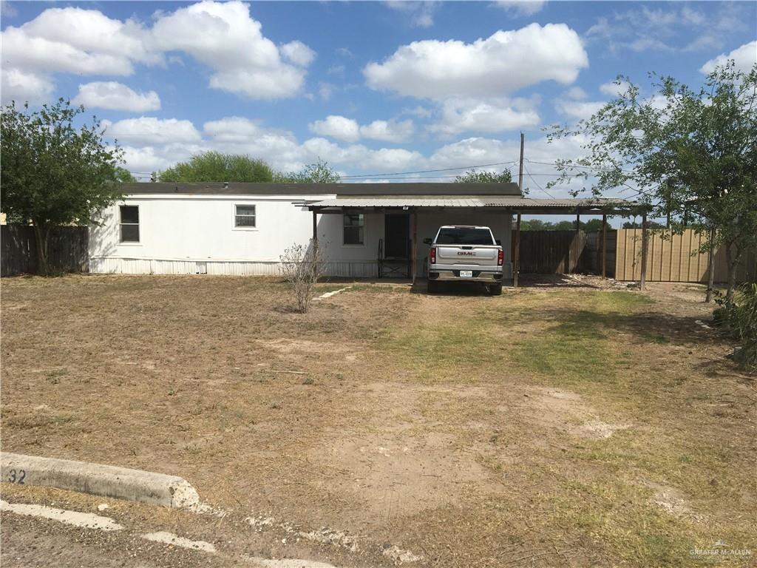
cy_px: 284
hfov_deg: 61.7
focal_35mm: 29
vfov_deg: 48.2
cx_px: 378
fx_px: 634
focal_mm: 4.15
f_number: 2.2
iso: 25
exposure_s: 1/3344
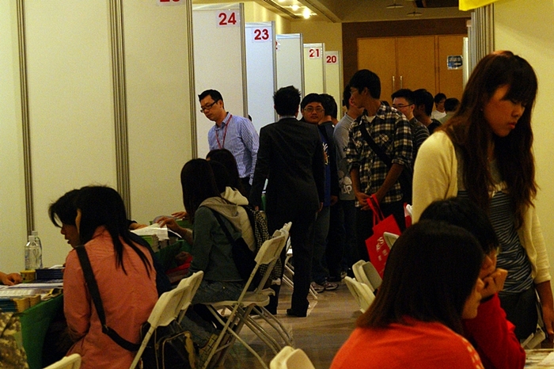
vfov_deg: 18.2
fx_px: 1154
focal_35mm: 75
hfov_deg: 27.0
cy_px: 184
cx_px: 277
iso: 800
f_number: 5
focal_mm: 50
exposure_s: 1/80
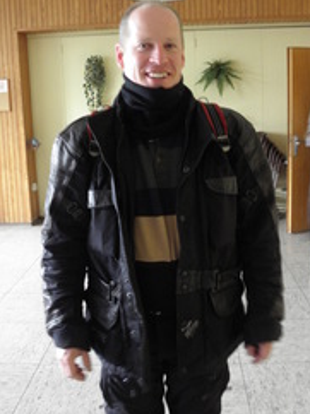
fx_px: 514
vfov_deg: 43.8
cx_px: 146
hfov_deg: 33.5
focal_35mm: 43
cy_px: 188
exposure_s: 1/6
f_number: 2.8
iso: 160
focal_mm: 4.6
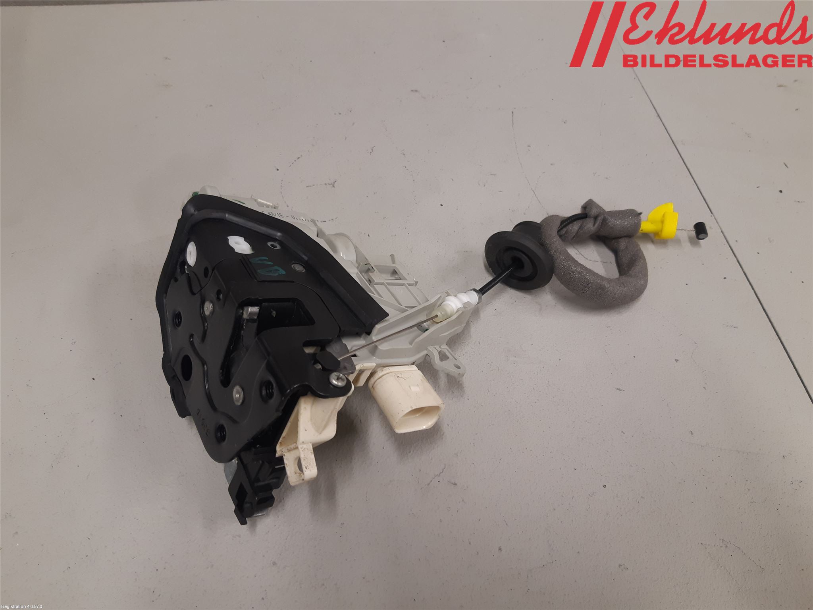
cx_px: 406
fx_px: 611
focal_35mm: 26
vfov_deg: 53.1
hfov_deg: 67.3
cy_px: 305
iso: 100
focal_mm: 3.93
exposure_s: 1/50
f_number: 1.7
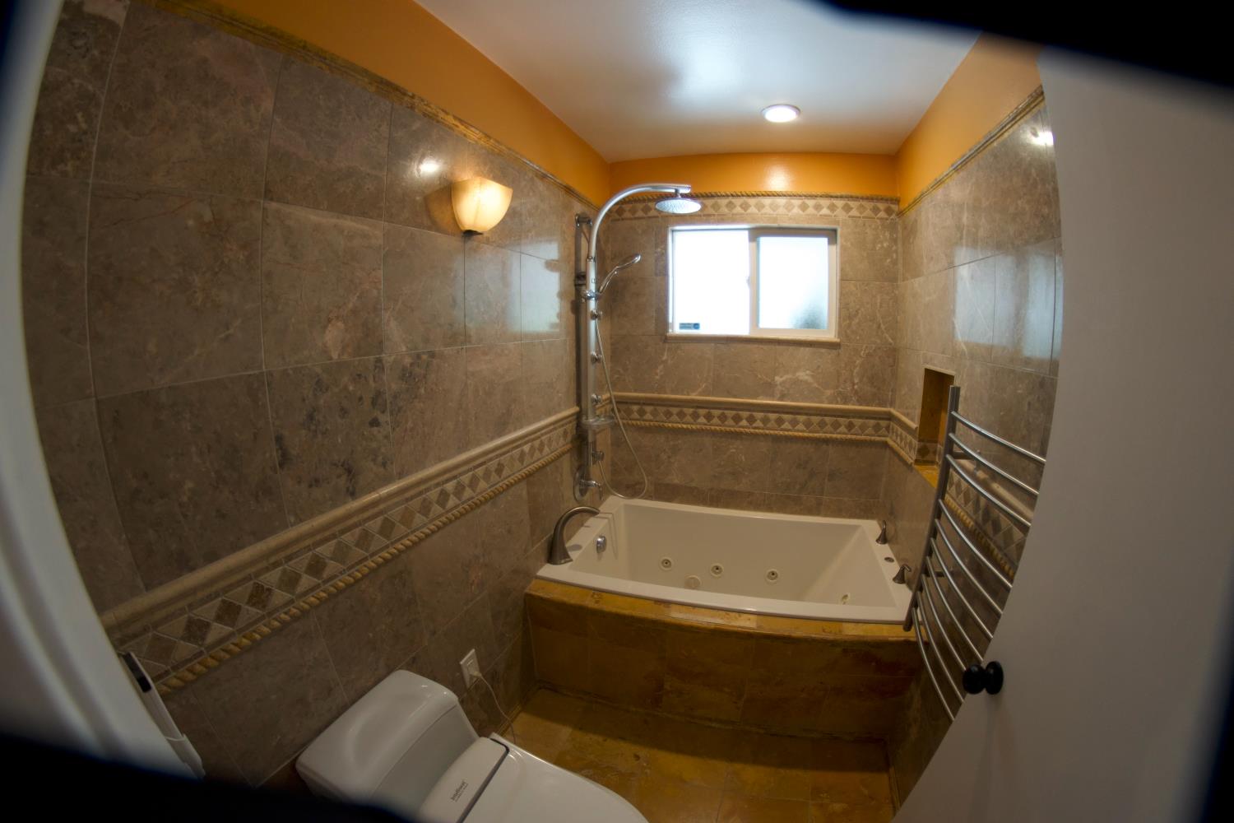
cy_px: 412
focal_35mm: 12
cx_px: 617
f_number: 3.5
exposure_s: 1/60
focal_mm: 8
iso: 900
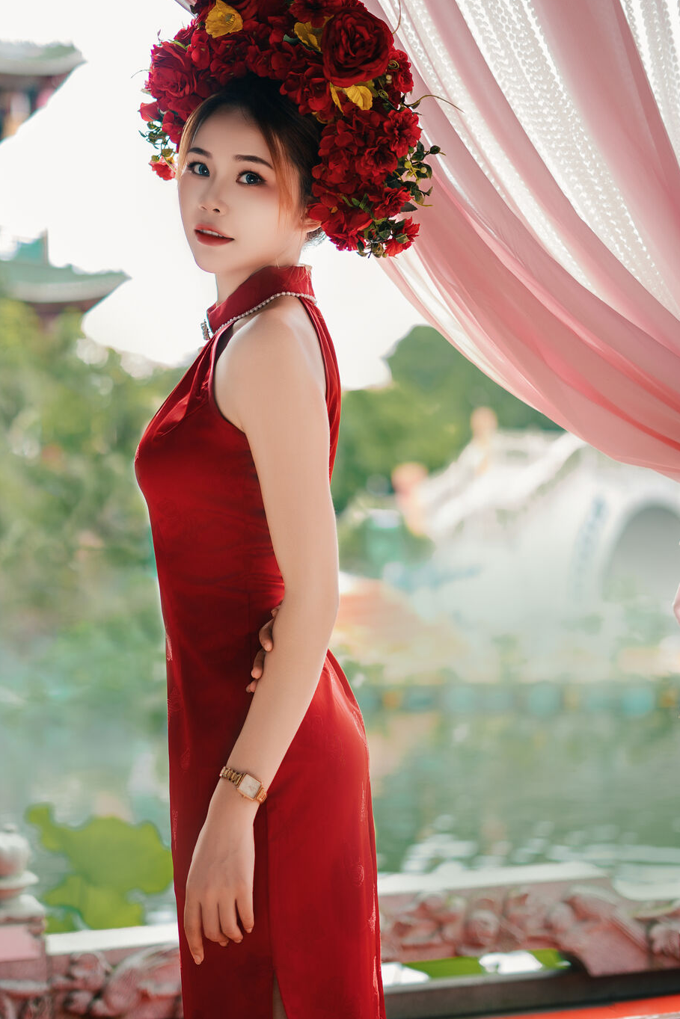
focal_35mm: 66
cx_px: 268
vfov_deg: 30.5
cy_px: 512
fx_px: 1869
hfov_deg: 20.6
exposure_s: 1/200
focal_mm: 50
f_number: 1.8
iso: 100
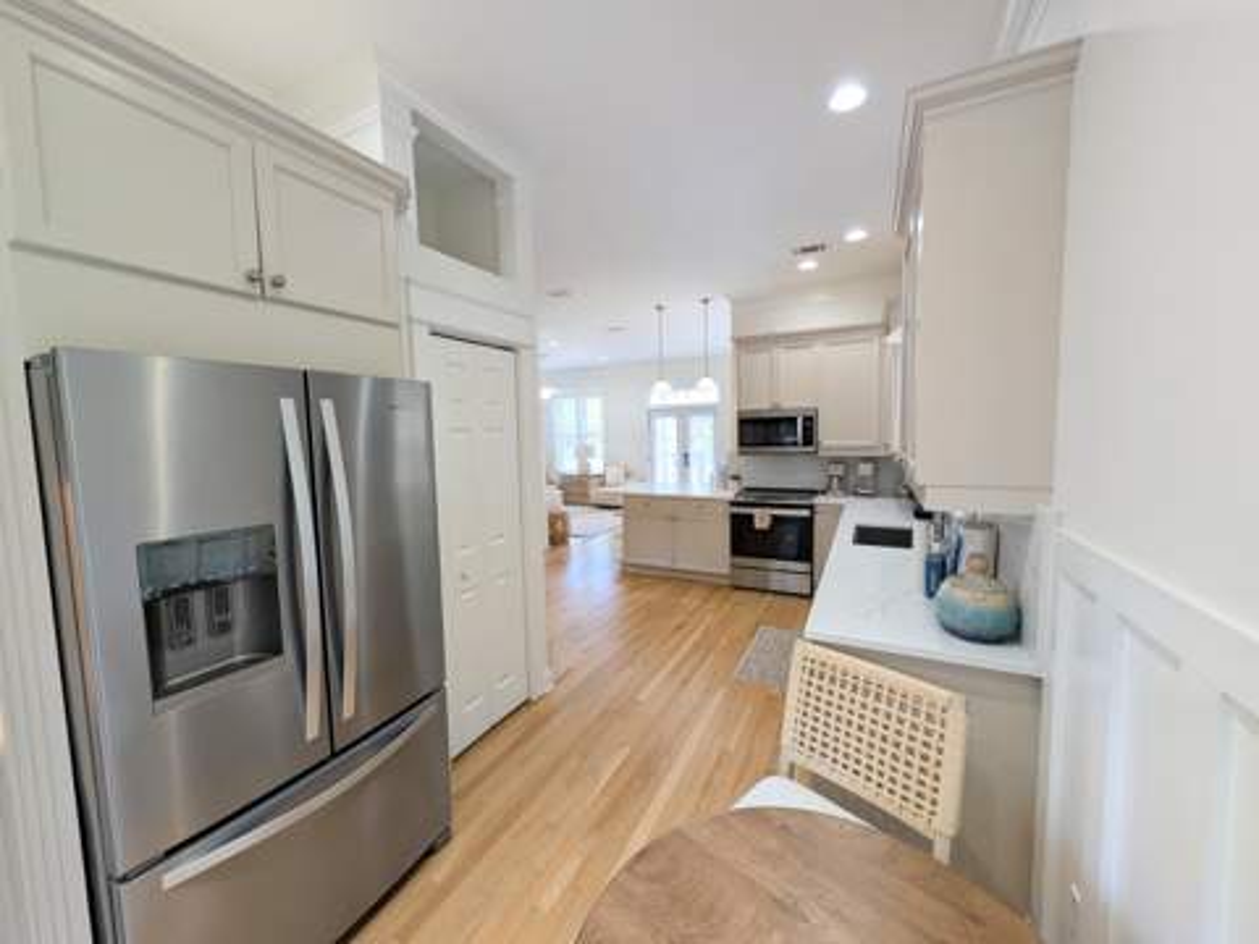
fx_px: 436
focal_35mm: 12
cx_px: 630
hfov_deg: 110.5
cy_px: 472
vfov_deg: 94.5
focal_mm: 2.02
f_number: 1.7
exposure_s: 1/120
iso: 53
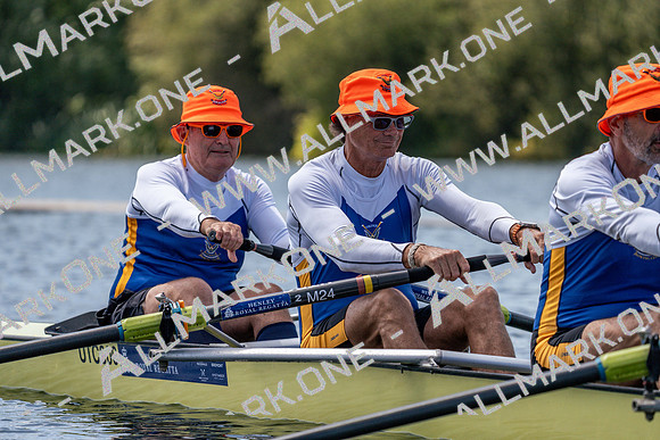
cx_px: 330
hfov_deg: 6.5
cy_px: 220
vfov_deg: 4.4
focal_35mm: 315
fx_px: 5776
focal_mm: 315
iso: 320
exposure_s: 1/2000
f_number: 6.3
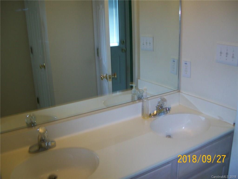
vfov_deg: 39.7
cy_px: 90
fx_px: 248
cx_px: 119
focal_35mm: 36
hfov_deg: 51.4
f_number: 2.7
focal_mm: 6
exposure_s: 1/60
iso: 64
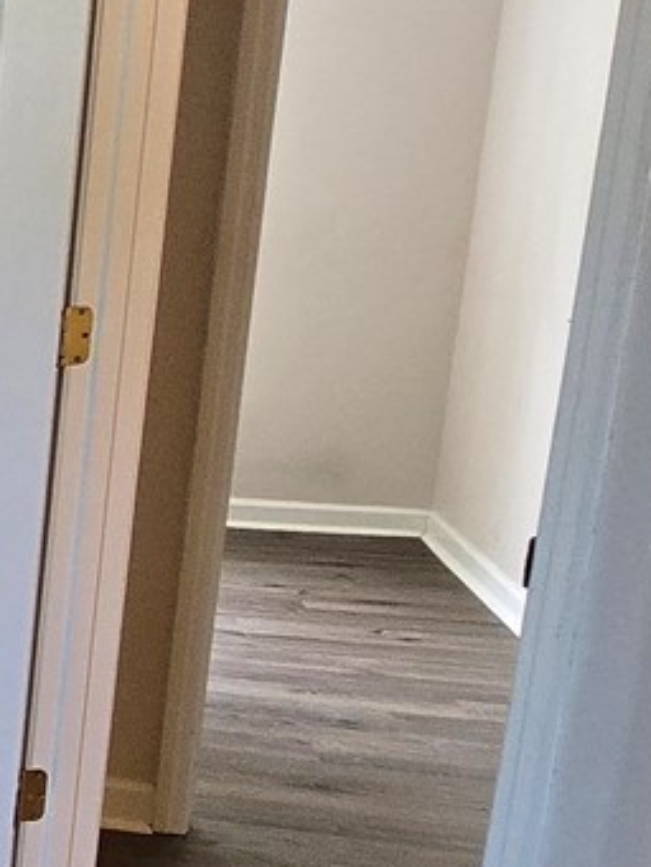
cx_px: -1020
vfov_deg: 31.6
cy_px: 478
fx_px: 1529
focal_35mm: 61
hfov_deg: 13.8
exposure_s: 1/60
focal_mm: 2.2
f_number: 2.2
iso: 250
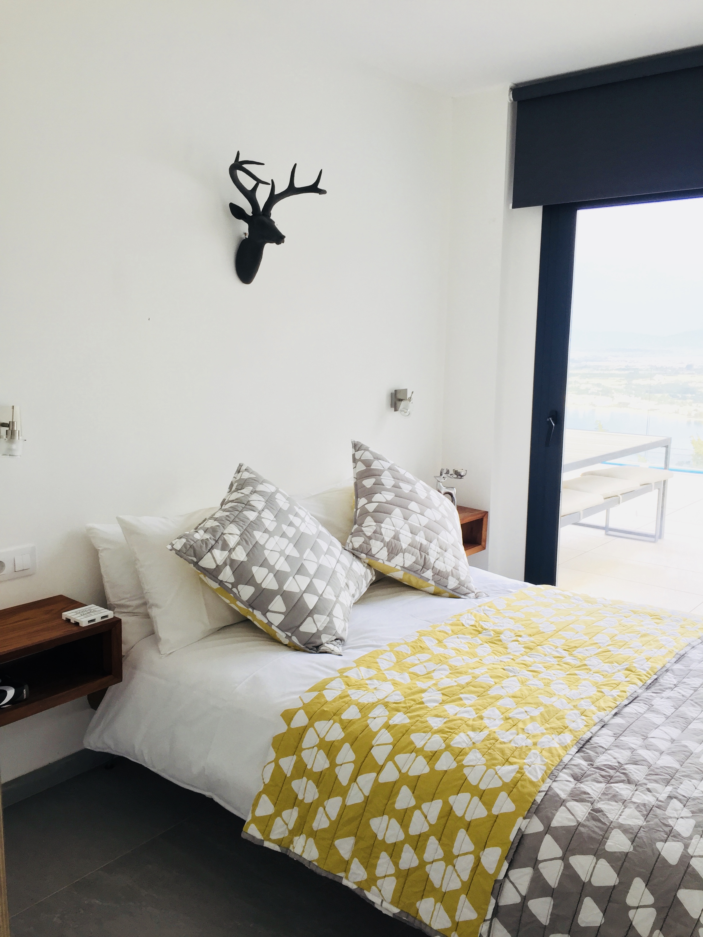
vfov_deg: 61.7
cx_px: 352
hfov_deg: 48.2
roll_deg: -0.6
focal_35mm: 29
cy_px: 468
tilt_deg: -8.1
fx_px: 785
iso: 50
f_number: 2.2
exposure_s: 1/100
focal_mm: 4.15
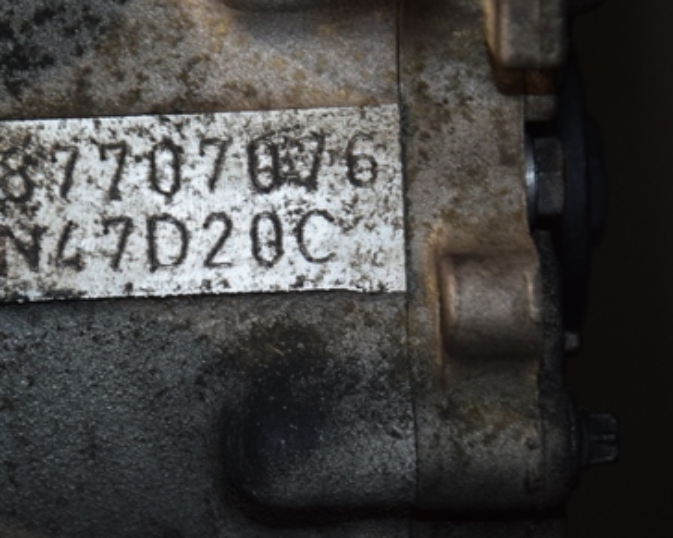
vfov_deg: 8.9
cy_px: 235
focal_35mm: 173
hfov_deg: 11.1
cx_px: 216
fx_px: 3445
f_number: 5.3
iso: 800
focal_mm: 70
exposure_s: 1/60
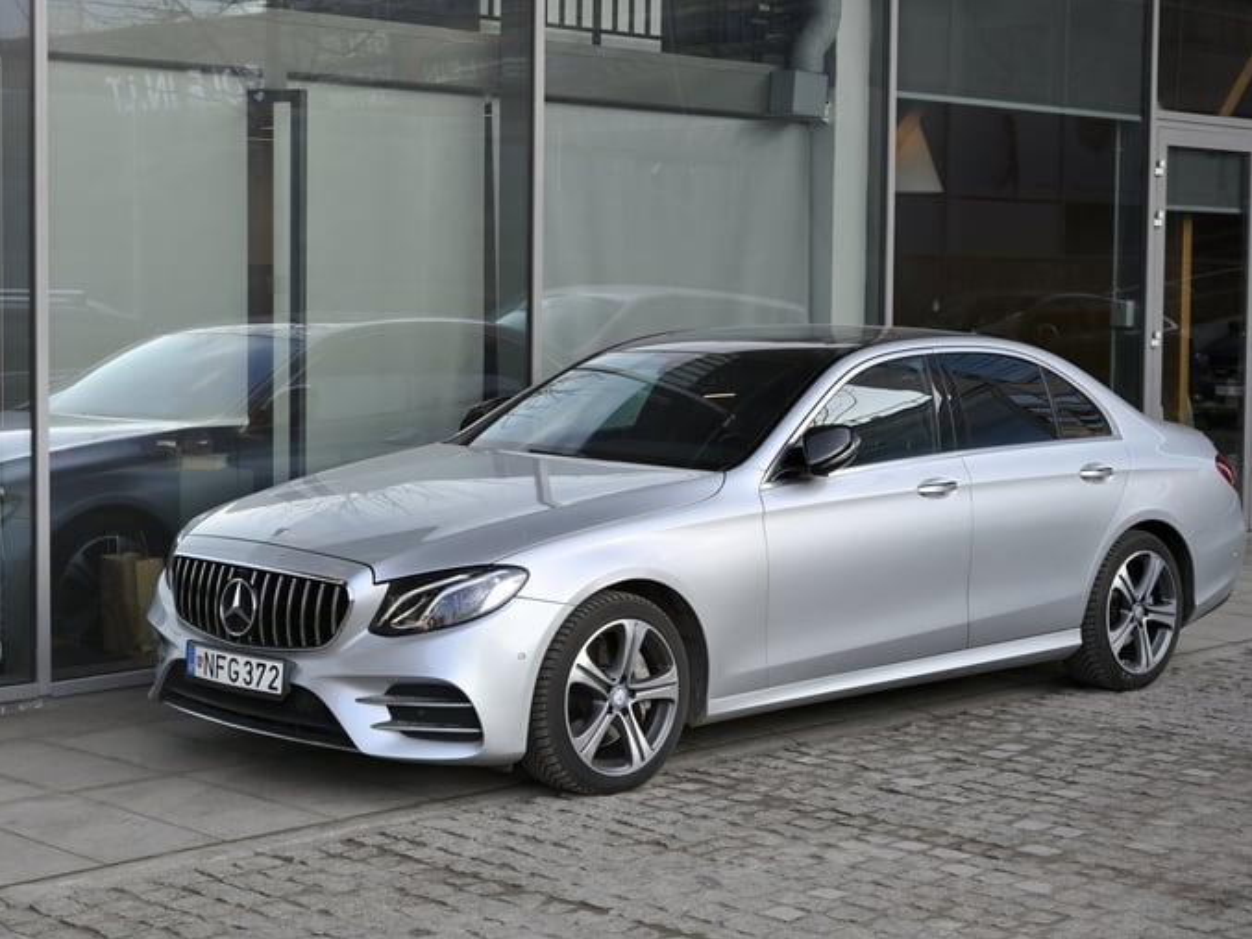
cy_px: 470
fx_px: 2207
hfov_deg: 31.7
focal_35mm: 61
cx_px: 607
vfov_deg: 24.0
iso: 800
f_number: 8
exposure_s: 1/400
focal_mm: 56
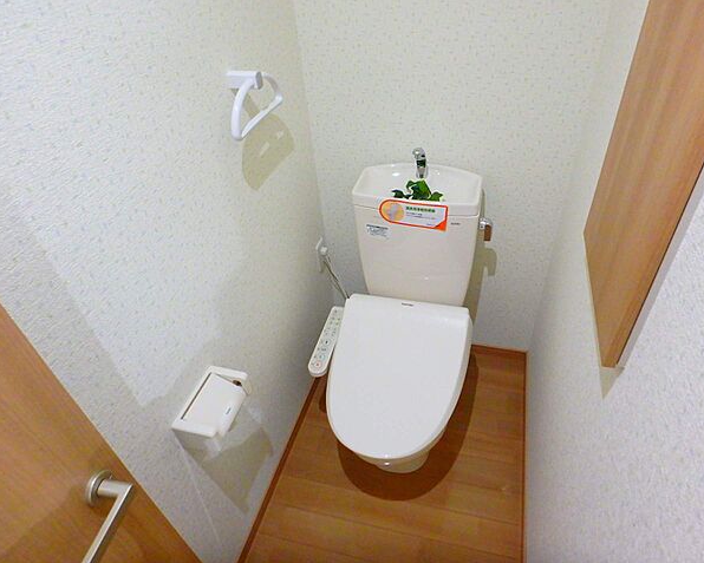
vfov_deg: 63.1
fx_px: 458
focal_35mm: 22
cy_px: 281
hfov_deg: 75.0
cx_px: 373
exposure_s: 1/30
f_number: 3.5
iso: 800
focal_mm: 3.7
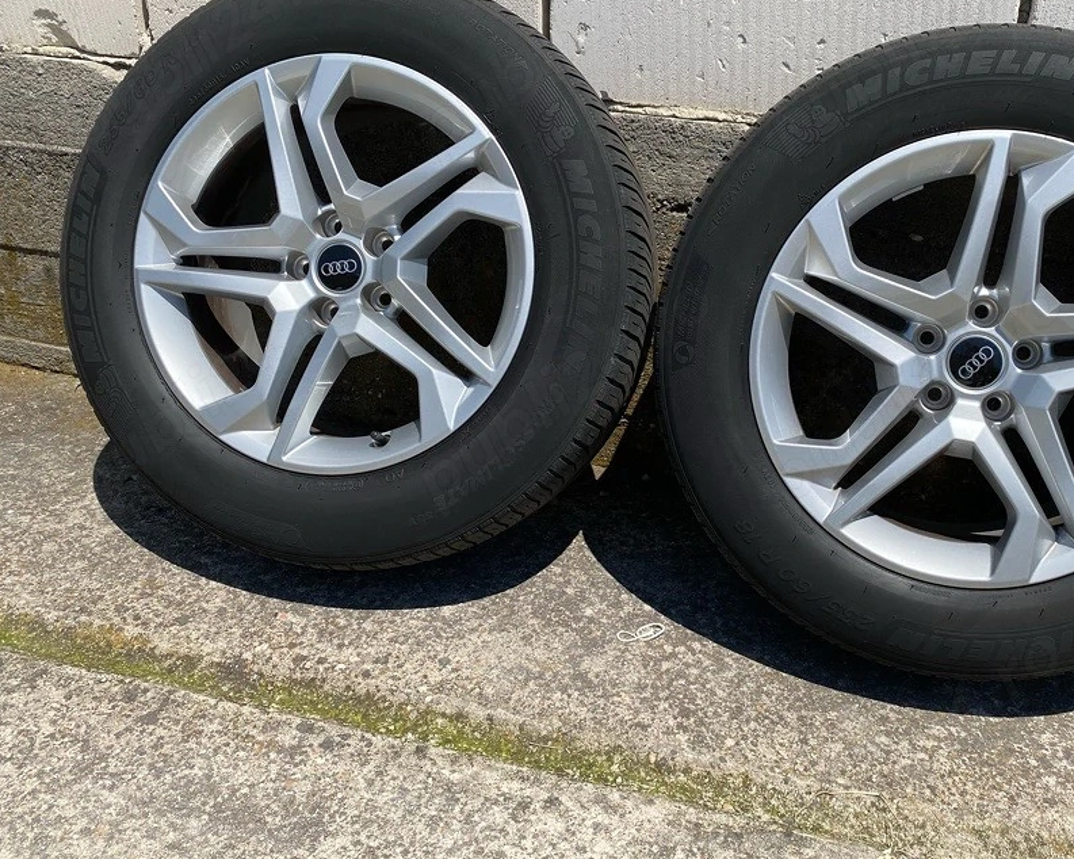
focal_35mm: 32
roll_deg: -2.1
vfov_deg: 45.8
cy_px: 404
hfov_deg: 55.2
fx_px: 1017
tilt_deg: -27.7
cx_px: 654
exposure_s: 1/3125
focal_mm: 4.25
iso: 32
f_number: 1.8
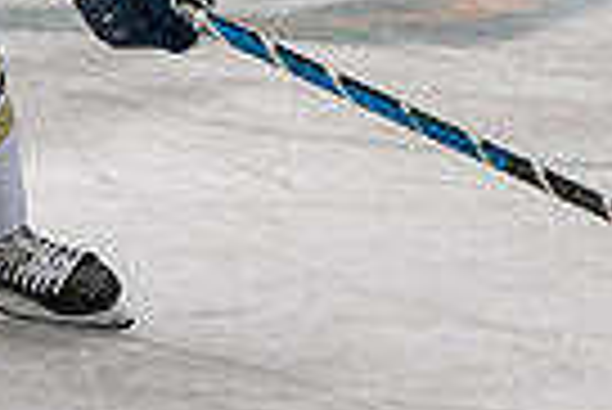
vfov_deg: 2.0
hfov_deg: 3.0
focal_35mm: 676
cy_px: -143
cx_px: 113
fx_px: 11504
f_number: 4
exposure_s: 1/800
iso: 2500
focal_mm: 82
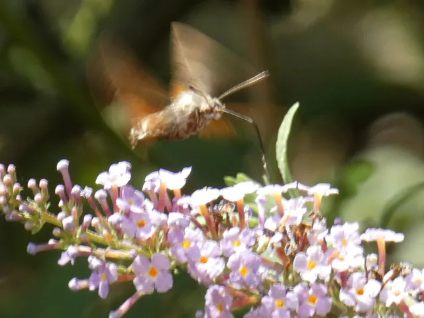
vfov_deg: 3.0
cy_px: 159
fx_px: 6124
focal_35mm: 500
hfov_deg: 4.0
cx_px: 212
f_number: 5.6
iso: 125
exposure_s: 1/100
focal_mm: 89.5
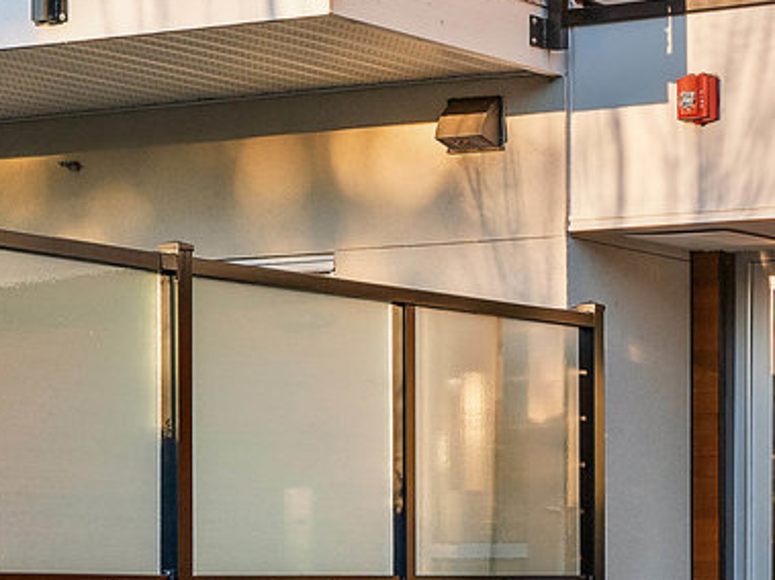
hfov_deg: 13.8
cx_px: 660
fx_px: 3178
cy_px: 440
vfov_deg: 10.4
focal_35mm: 142
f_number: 7.1
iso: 400
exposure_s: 1/125
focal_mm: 35
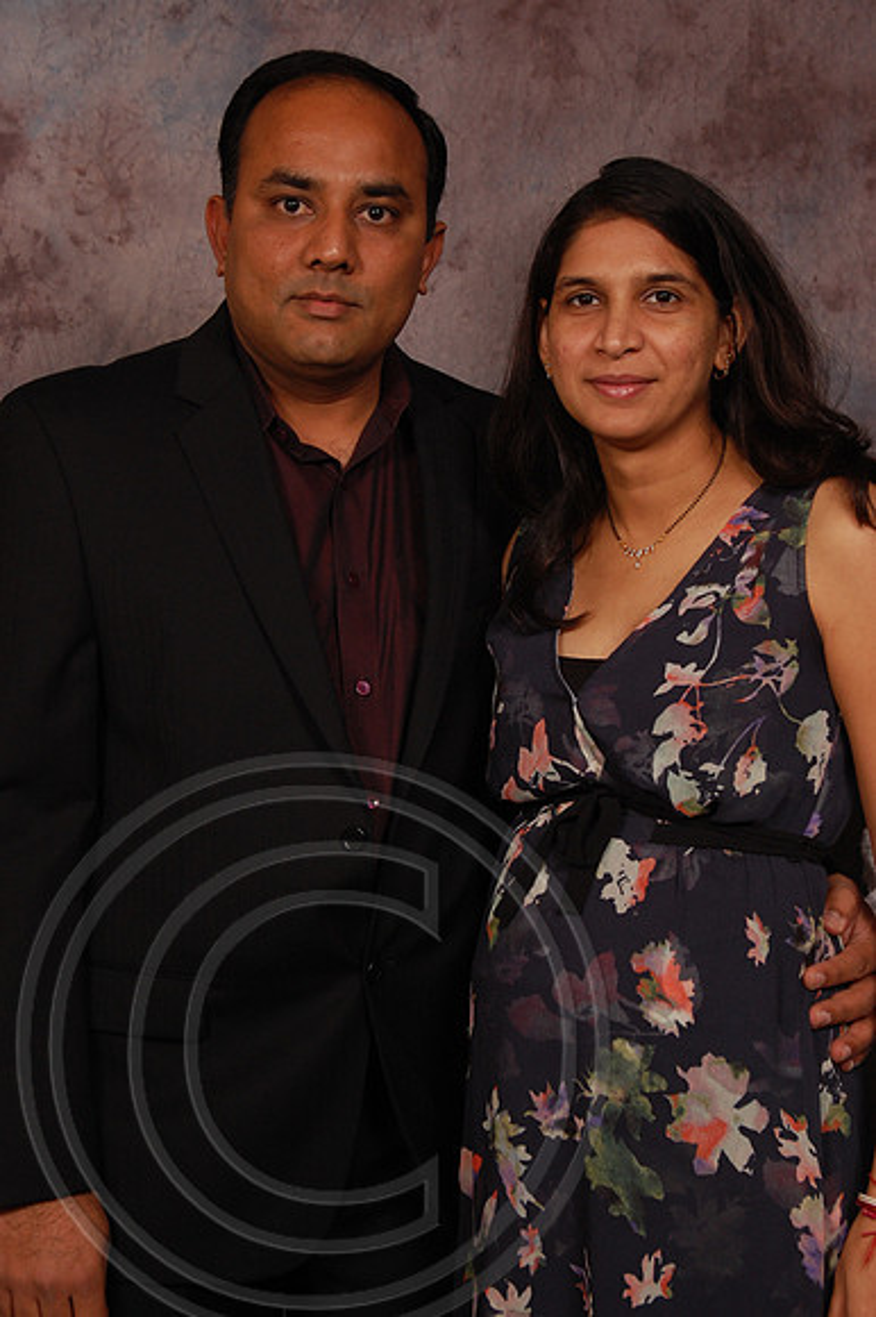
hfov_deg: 20.1
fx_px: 2467
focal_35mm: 68
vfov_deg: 29.9
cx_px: 438
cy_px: 658
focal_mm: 45
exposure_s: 1/200
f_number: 5.6
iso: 400
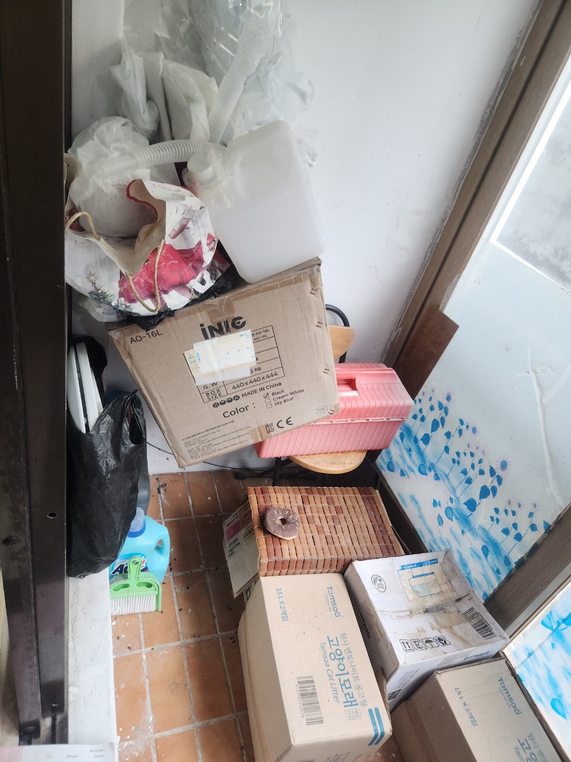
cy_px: 381
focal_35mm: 23
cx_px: 286
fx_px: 506
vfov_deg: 73.9
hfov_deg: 58.9
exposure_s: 1/60.2
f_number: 1.8
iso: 80
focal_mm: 5.4
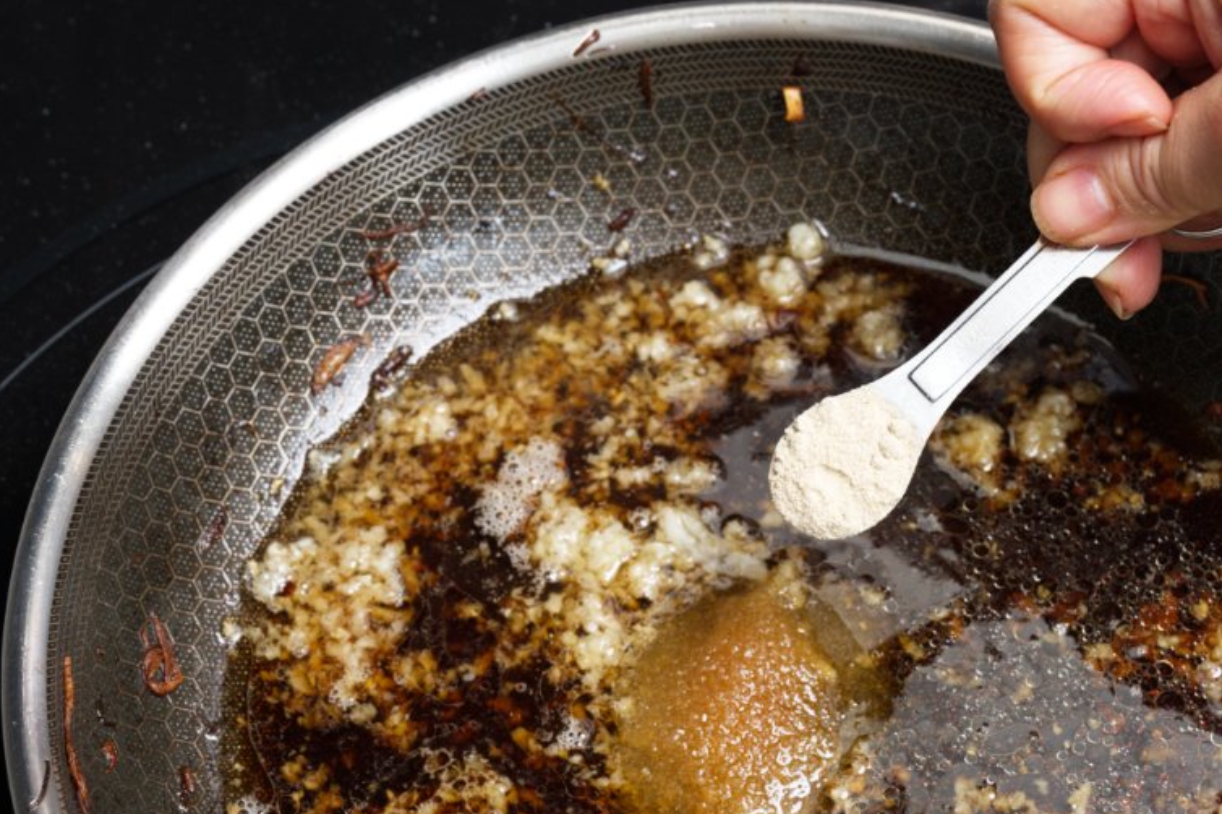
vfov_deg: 17.4
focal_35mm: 78
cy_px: 565
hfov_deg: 25.9
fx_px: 2646
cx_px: 768
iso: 1000
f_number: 8
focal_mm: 49
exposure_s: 1/50
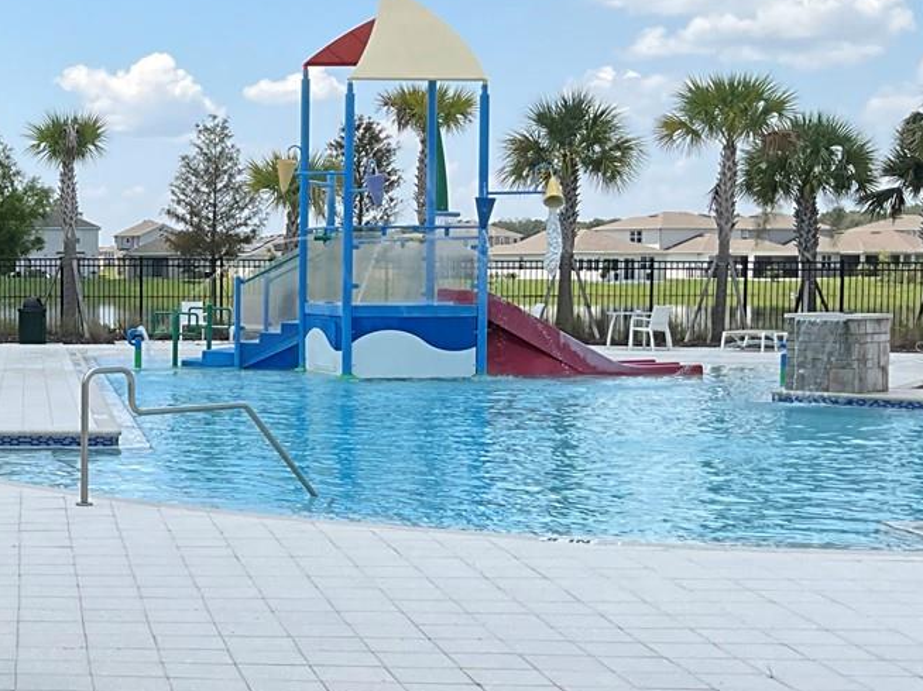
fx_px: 1892
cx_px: -82
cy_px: 351
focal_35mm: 71
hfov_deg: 25.5
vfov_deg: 20.7
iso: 25
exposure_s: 1/1250
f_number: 1.8
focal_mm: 3
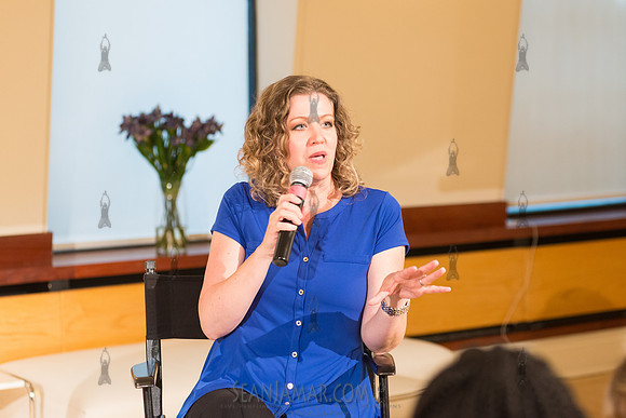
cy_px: 209
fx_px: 1391
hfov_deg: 25.4
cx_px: 313
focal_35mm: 80
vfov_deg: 17.1
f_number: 4
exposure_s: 1/60
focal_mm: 80
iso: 2500
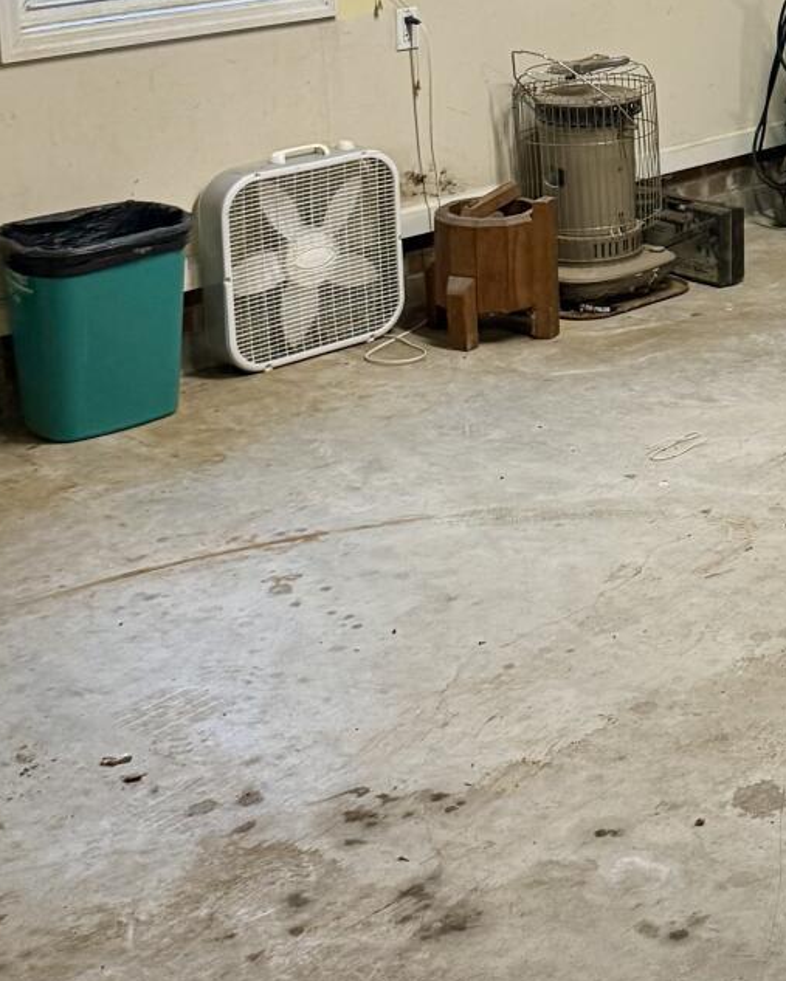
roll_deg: +0.0
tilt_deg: -9.1
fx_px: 2150
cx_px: 1039
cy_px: 84
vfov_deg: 24.9
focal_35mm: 74
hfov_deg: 19.1
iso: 250
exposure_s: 1/60
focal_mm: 6.76
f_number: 1.78
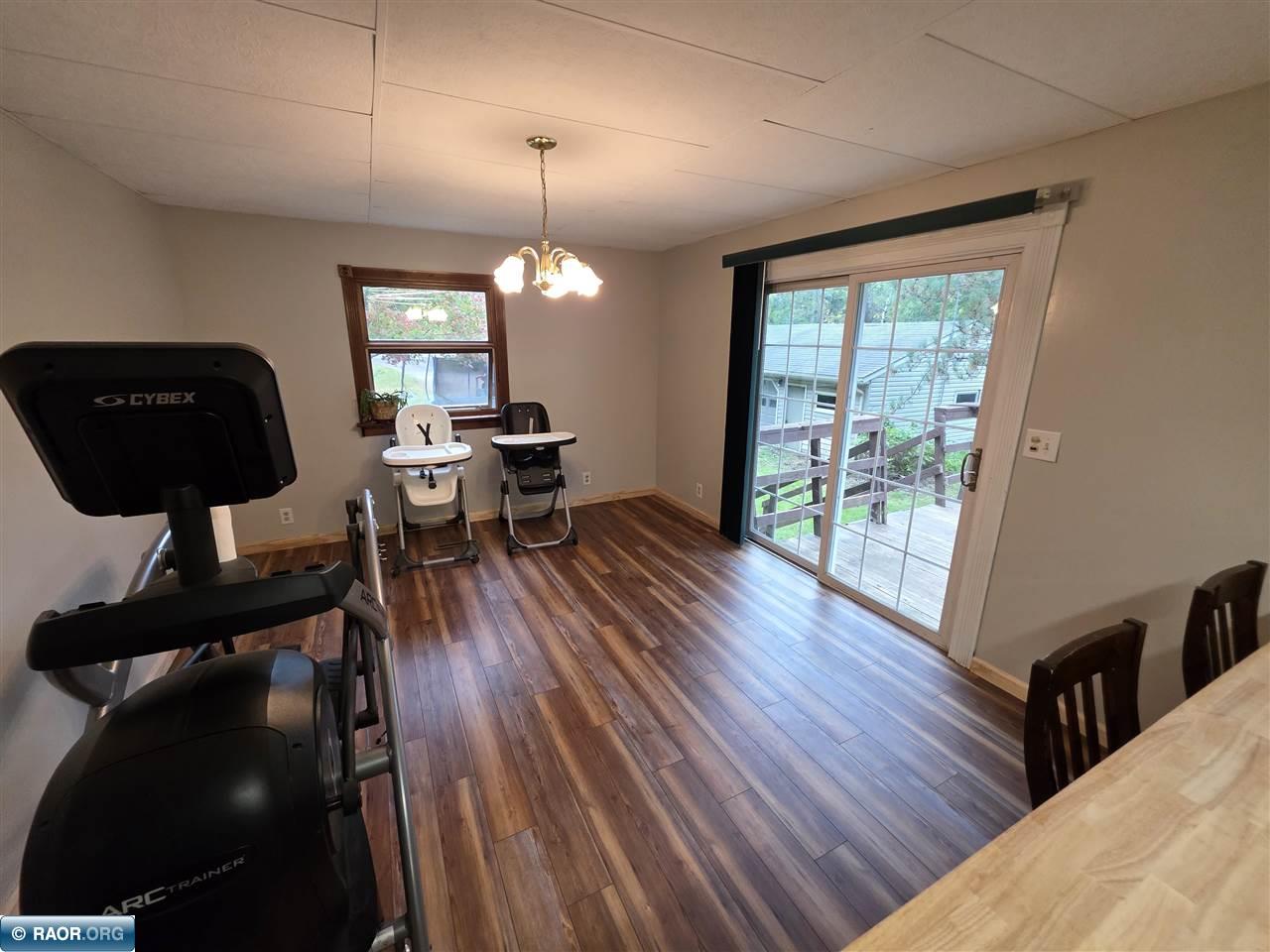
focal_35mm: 13
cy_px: 476
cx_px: 635
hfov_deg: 106.2
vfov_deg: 89.9
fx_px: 477
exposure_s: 1/120
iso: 320
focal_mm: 2.2
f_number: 1.9
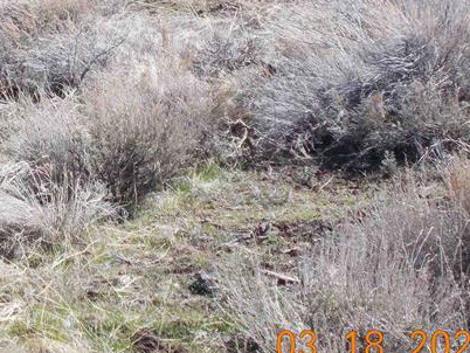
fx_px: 2282
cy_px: 2
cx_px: -43
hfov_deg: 11.6
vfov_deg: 8.8
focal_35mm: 168
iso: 80
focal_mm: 11.8
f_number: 5.3
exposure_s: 1/200
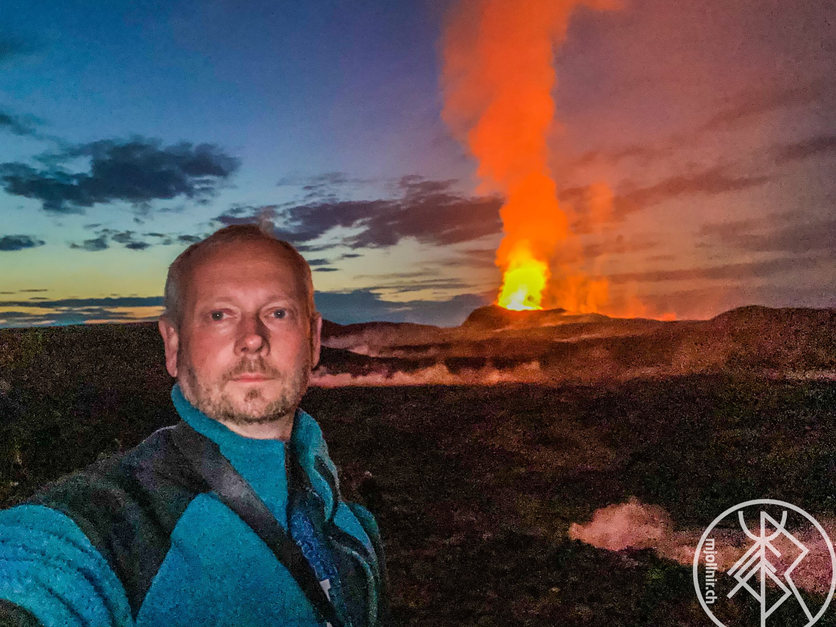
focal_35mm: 24
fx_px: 580
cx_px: 402
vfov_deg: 56.8
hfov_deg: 71.6
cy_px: 318
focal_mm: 2.71
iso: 1000
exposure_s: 1/16
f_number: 2.2
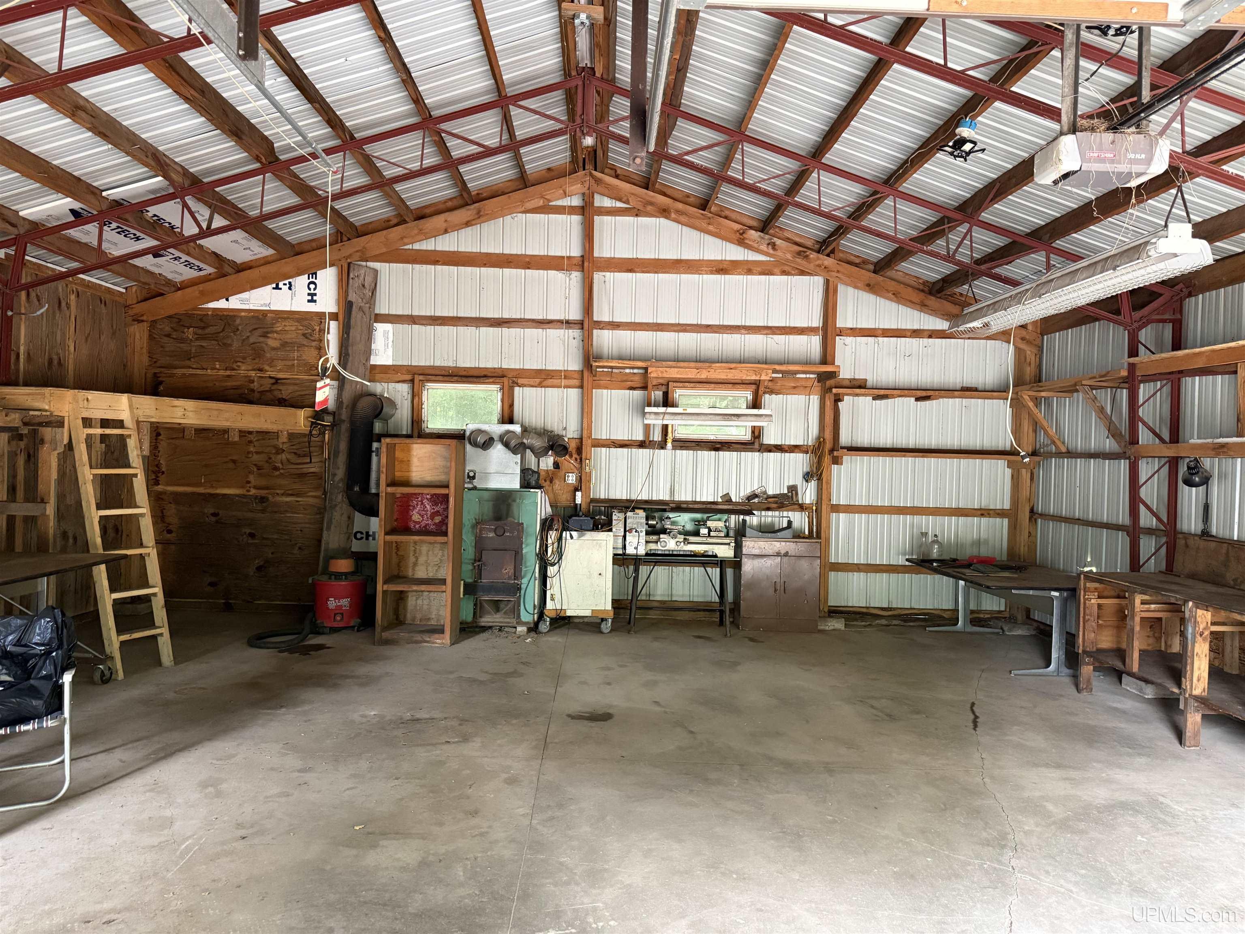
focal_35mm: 24
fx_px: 863
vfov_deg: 56.8
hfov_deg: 71.6
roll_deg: -1.5
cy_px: 467
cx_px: 622
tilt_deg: +0.3
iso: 640
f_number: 1.78
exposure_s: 1/60
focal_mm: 6.76
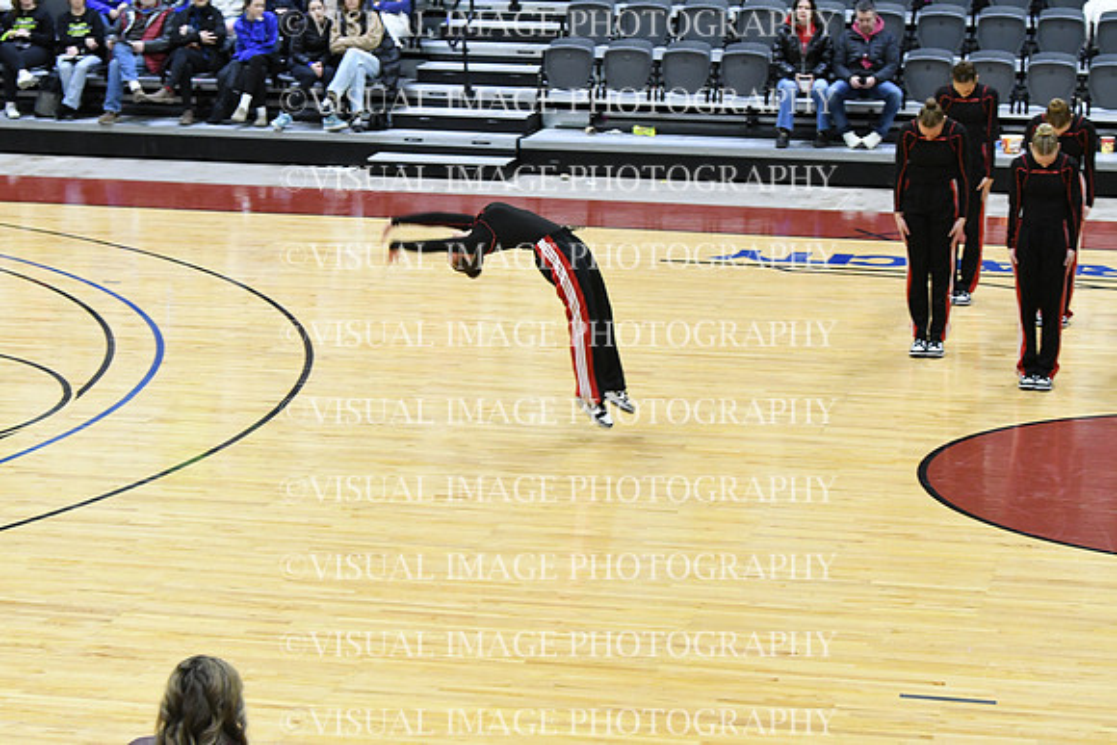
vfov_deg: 13.0
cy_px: 372
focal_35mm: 105
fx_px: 3259
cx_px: 558
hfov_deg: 19.5
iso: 4000
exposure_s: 1/250
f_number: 4
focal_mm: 70
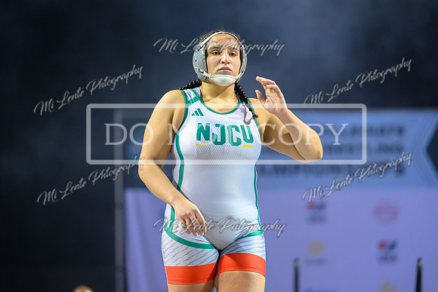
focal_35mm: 185
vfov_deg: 7.4
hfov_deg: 11.1
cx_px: 206
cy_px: 121
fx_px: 2246
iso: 4000
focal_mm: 155
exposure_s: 1/640
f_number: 2.8
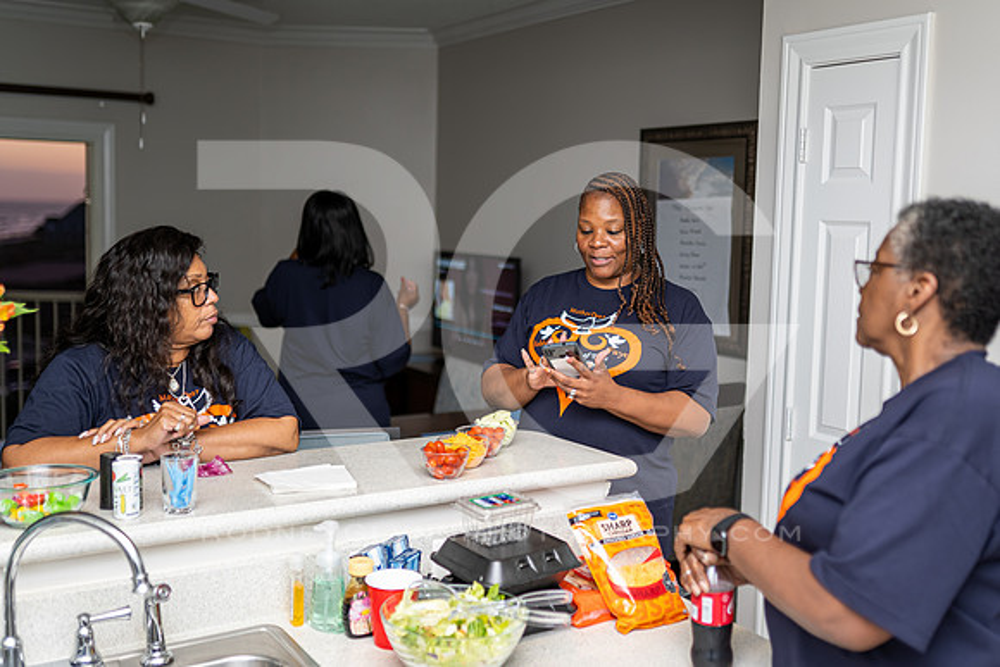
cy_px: 303
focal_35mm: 39
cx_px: 536
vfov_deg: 33.9
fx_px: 1093
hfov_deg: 49.1
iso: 50
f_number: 1.4
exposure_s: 1/160
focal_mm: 35
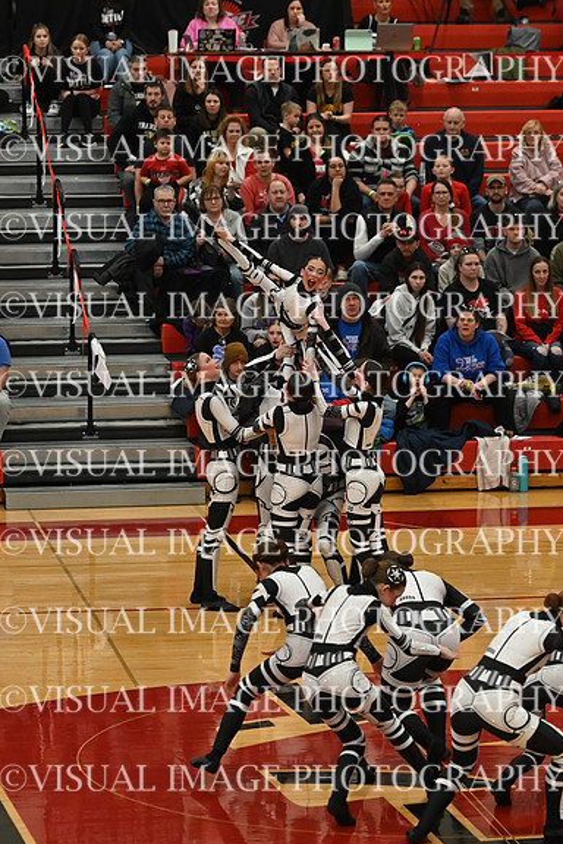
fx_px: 3472
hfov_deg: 9.3
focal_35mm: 148
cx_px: 282
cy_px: 423
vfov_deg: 13.9
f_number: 4
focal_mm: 98
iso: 3200
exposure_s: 1/400
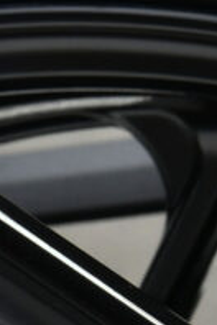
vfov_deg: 3.5
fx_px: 5298
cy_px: 487
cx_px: -13
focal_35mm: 586
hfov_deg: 2.3
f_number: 10
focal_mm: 58
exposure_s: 1/640
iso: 800
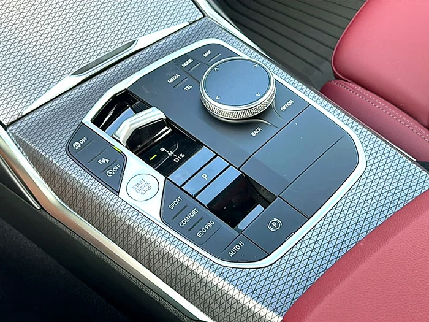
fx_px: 483
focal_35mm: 39
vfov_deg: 36.8
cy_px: 161
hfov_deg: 47.9
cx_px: 214
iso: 50
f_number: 1.78
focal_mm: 6.86
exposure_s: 1/98
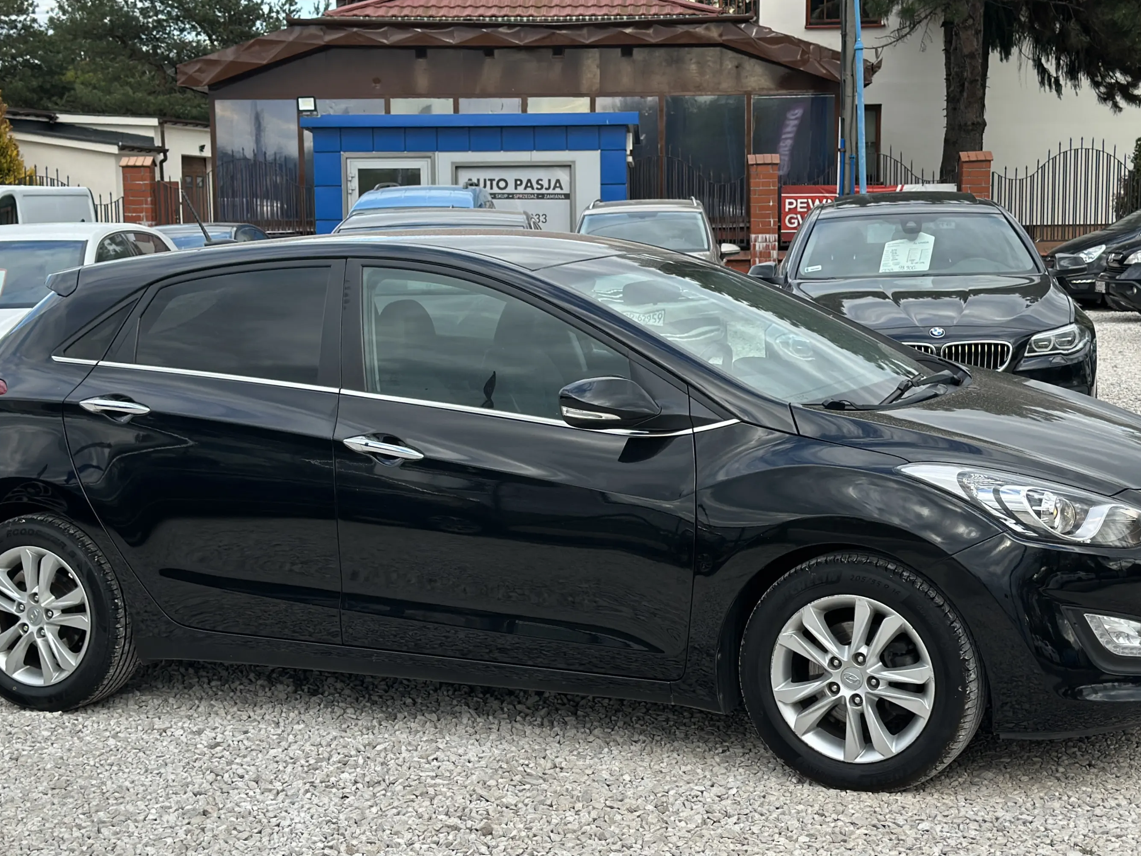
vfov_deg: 24.0
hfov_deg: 31.7
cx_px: 590
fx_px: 2011
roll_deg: +0.4
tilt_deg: -7.6
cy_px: 447
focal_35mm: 61
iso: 80
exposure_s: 1/1073
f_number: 1.78
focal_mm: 6.86
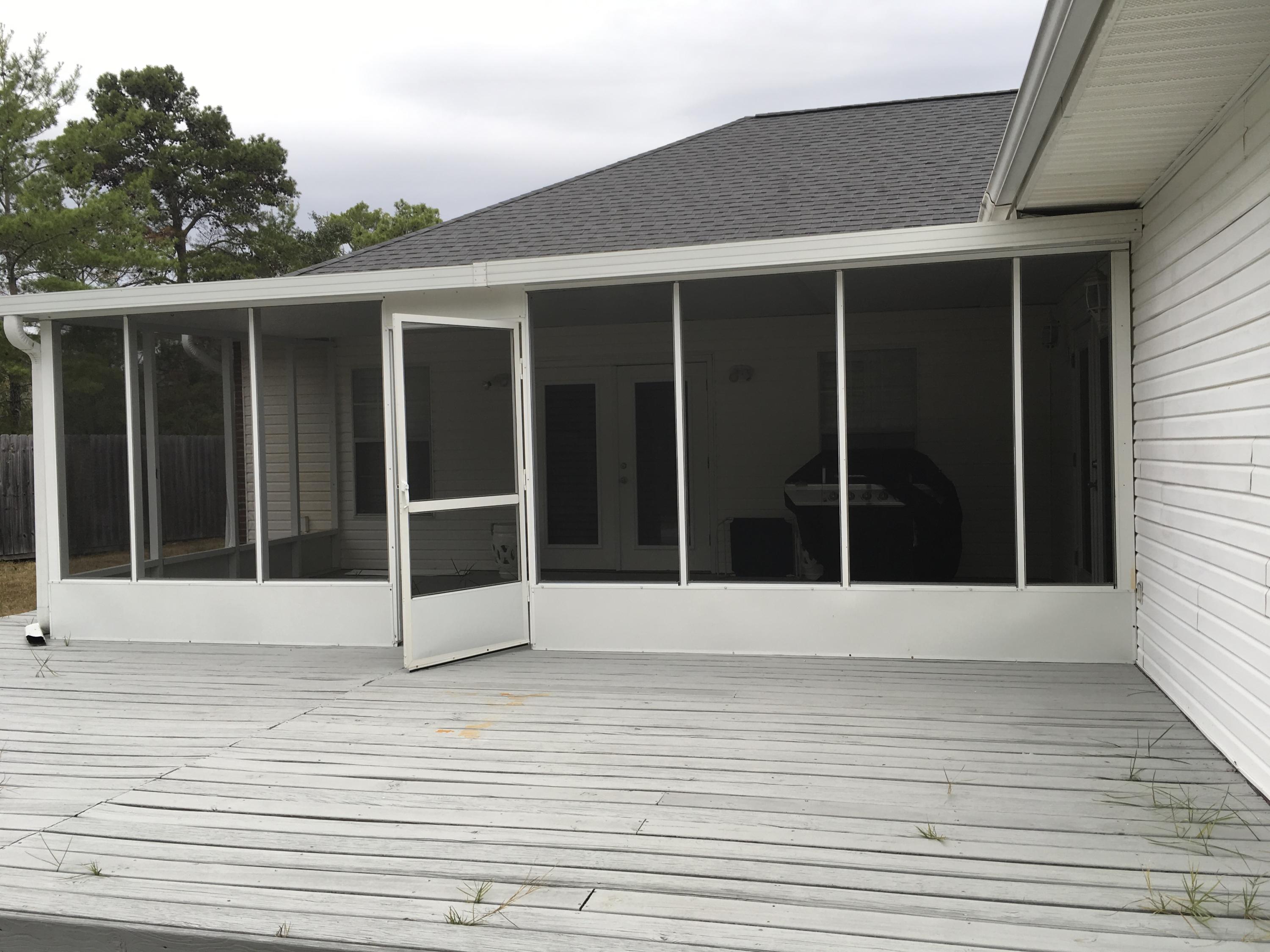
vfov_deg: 48.2
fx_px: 1064
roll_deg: +1.1
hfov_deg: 61.7
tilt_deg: -1.1
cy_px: 476
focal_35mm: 29
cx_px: 635
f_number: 2.2
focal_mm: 4.15
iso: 25
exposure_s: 1/364
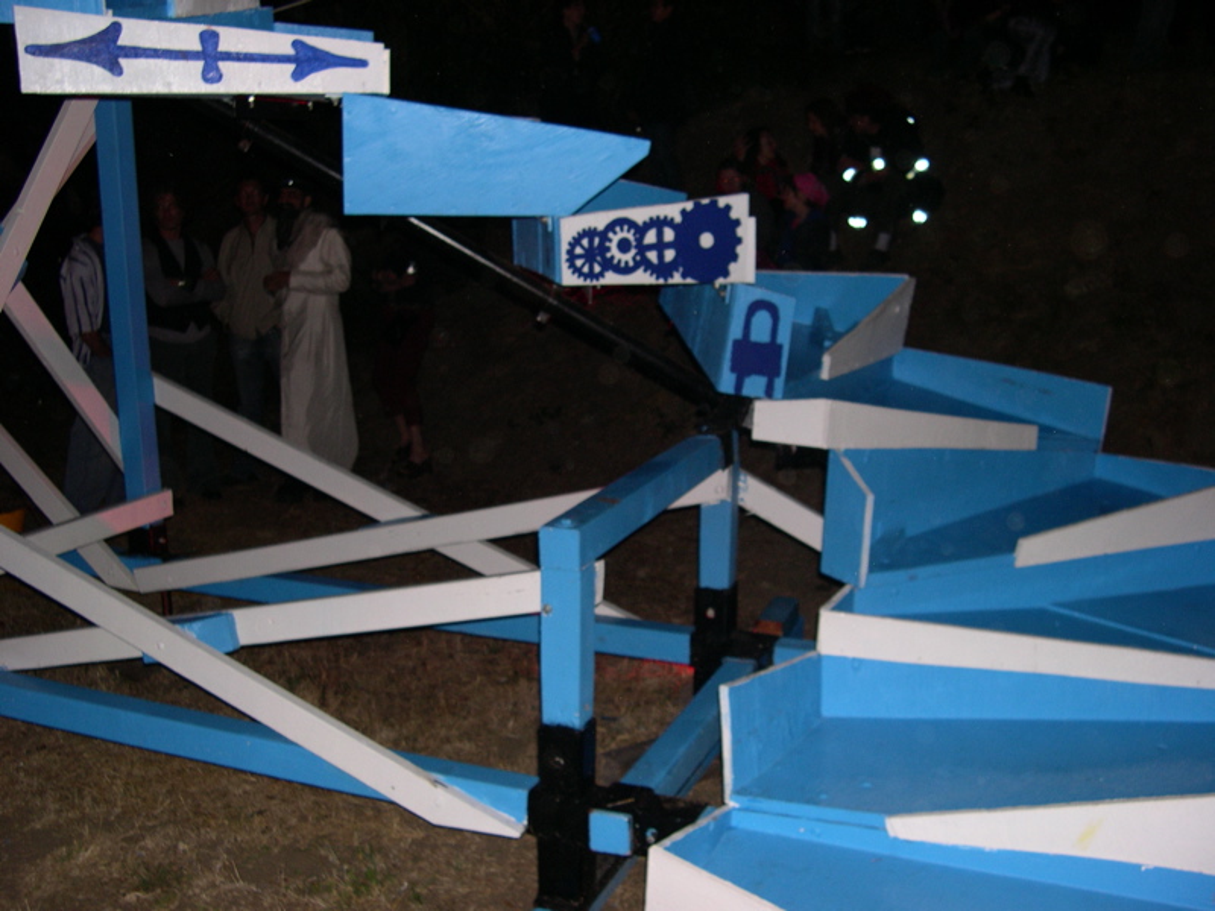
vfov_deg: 37.7
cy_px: 456
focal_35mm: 38
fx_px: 1334
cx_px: 608
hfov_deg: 49.0
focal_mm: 8
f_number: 2.8
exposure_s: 1/60
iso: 116
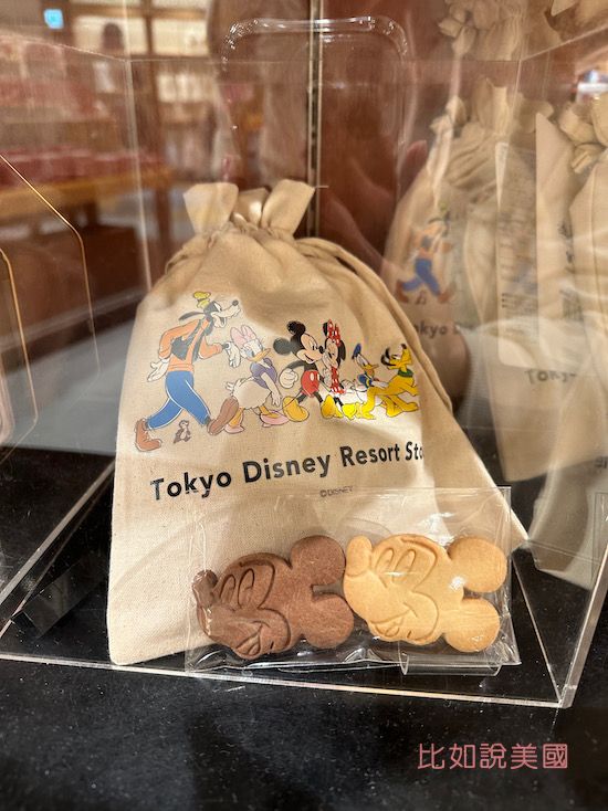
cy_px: 406
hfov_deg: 56.8
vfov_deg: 71.6
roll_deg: -0.6
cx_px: 304
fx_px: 562
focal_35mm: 24
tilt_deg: -26.4
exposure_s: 1/100
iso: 200
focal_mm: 6.86
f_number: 1.78
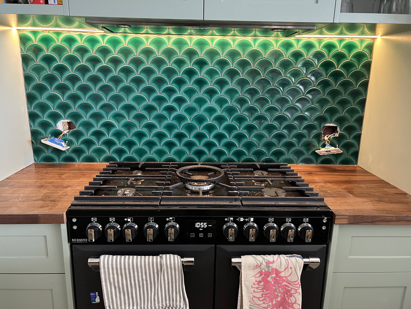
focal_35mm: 26
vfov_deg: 53.1
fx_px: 309
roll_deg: -1.4
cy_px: 154
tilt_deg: -13.8
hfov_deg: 67.3
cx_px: 206
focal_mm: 5.7
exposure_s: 1/60
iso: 250
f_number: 1.5
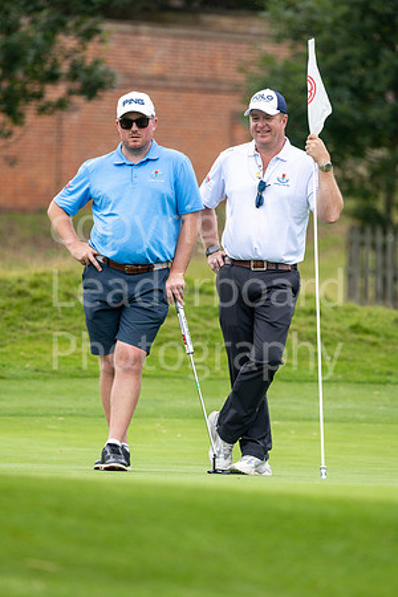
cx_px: 199
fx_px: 4975
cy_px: 298
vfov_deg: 6.9
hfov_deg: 4.6
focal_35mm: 300
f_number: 5
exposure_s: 1/320
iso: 160
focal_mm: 300
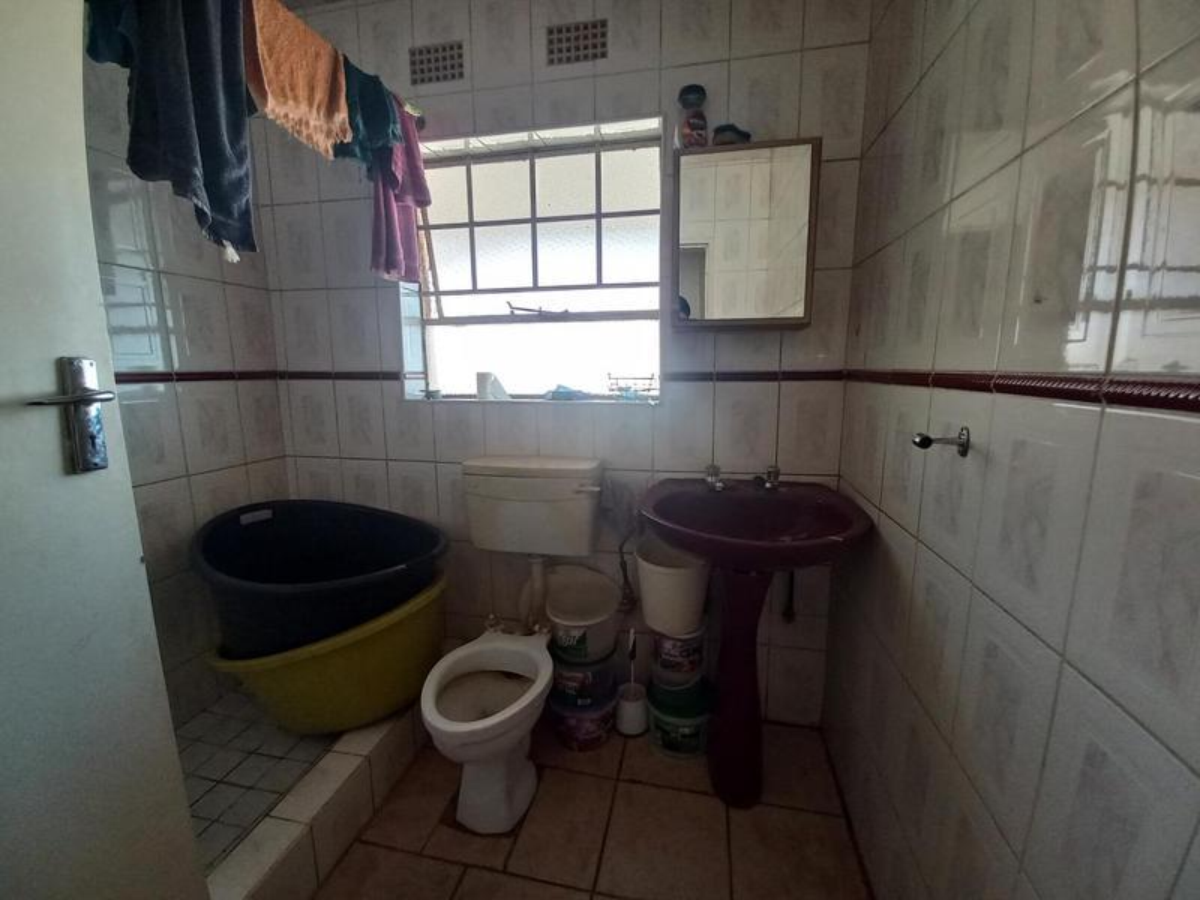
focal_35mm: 13
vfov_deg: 89.9
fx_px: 451
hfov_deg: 106.2
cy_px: 450
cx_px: 600
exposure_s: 1/50
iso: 80
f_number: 2.2
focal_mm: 1.42
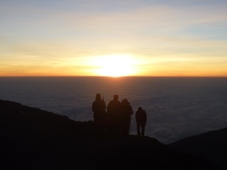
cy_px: 85
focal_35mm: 64
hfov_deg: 30.3
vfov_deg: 22.9
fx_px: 420
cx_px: 114
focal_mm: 7.3
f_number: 4
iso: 80
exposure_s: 1/160
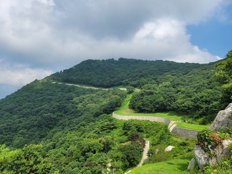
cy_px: 87
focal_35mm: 25
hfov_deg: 69.4
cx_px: 116
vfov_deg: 54.9
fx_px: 168
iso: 20
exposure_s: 1/1166
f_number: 1.8
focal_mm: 7
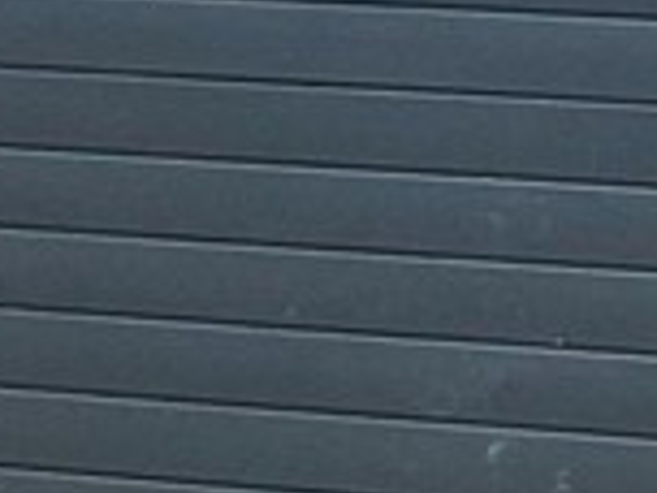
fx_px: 3720
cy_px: -441
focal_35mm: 196
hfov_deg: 9.5
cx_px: 1249
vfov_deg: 7.3
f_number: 1.8
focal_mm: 3
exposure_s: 1/1250
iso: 16
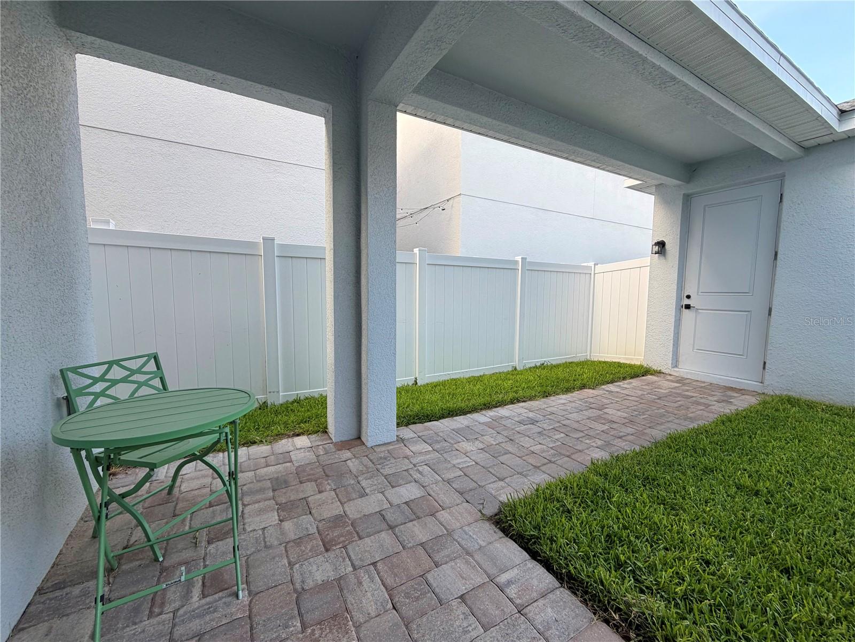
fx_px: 346
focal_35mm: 14
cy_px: 321
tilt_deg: -5.5
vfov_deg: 85.7
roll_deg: -0.2
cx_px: 428
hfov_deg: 102.1
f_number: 2.2
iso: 40
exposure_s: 1/171
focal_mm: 2.22
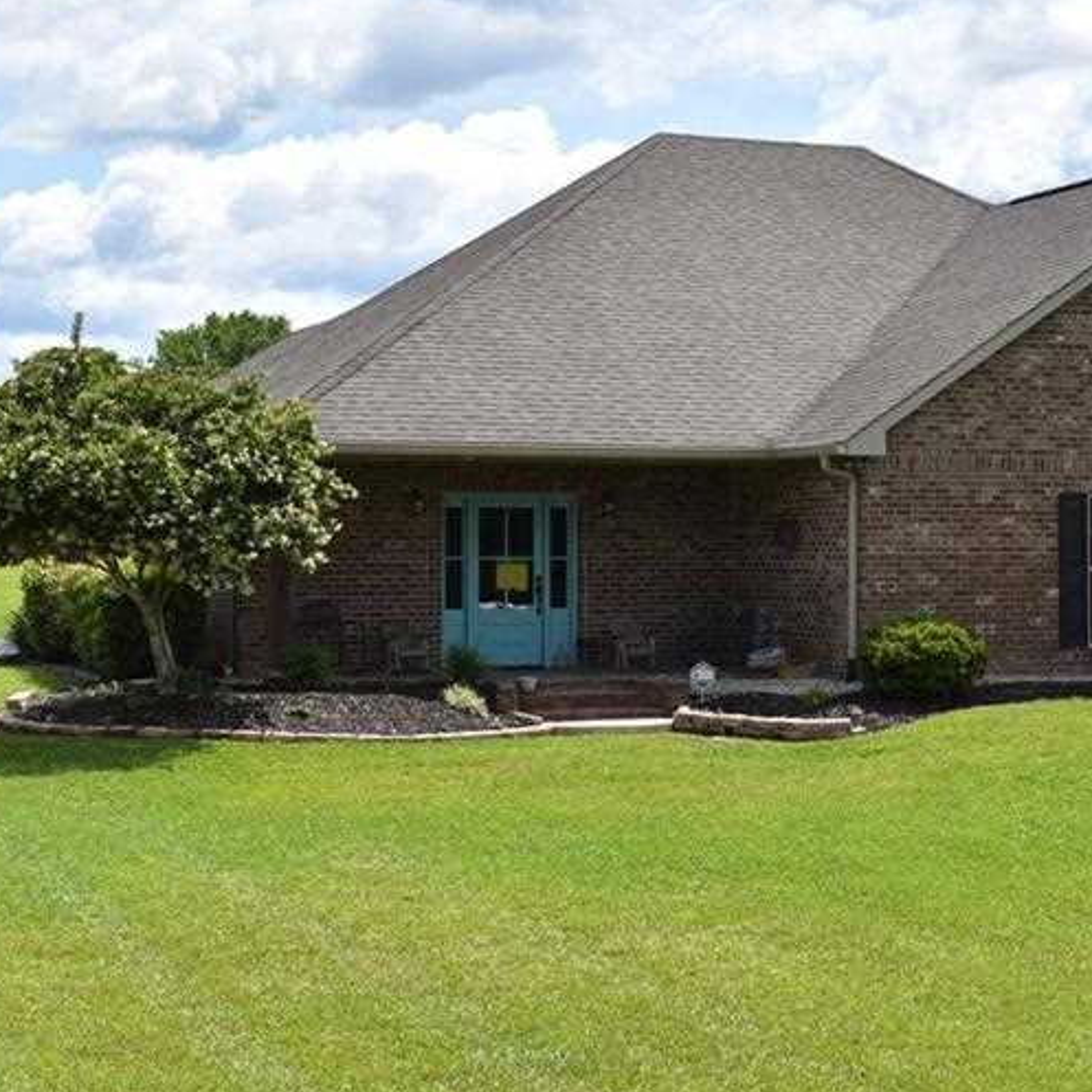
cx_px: 1024
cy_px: 514
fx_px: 2530
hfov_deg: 23.6
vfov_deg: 24.4
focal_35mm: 71
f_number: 9
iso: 100
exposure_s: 1/320
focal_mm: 27
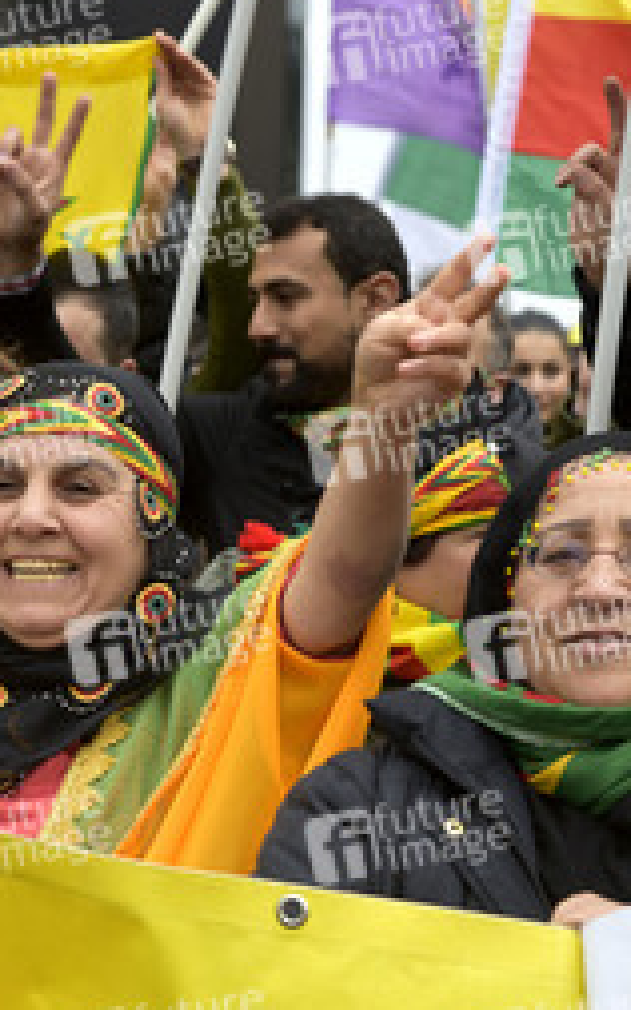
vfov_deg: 13.4
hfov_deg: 8.4
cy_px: 539
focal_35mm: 156
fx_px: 4295
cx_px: 62
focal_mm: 86
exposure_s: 1/160
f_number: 6.3
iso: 400
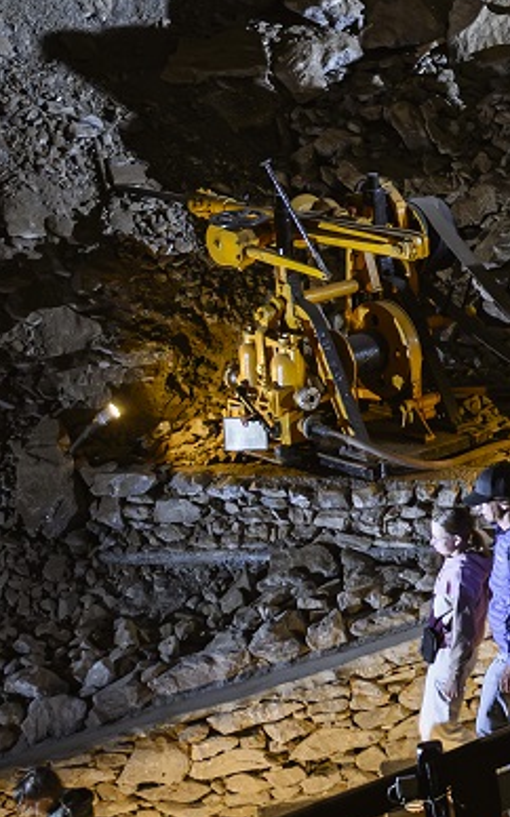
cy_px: 139
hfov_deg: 9.0
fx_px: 2962
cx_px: 1155
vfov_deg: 15.6
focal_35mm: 133
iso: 1000
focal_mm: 31
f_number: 2.8
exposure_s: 1/60
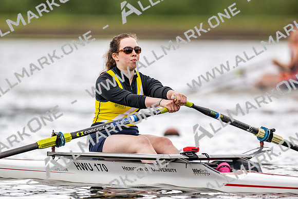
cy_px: 100
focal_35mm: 600
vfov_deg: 2.3
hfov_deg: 3.4
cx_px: 149
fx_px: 4968
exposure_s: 1/2500
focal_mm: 600
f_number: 4
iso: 720
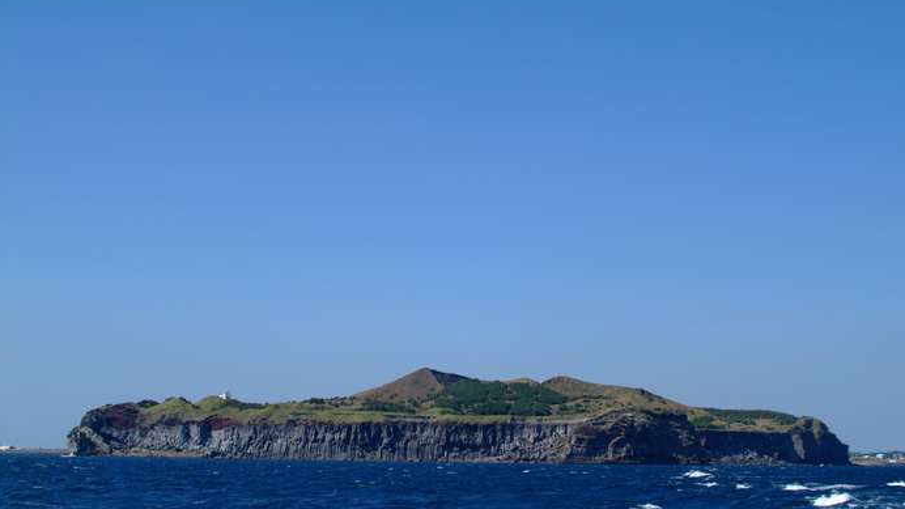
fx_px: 1296
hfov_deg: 38.5
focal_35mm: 54
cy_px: 292
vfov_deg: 22.2
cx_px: 454
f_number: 8
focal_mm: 34
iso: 100
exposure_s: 1/250
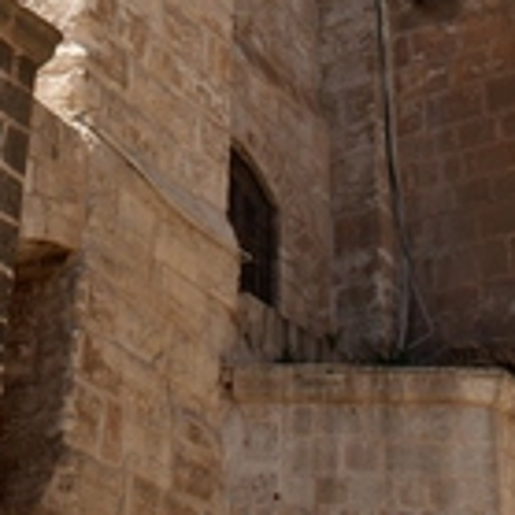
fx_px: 1666
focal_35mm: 99
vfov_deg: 16.4
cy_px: -196
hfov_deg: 17.5
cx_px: 120
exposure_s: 1/400
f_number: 6.3
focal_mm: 24
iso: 100
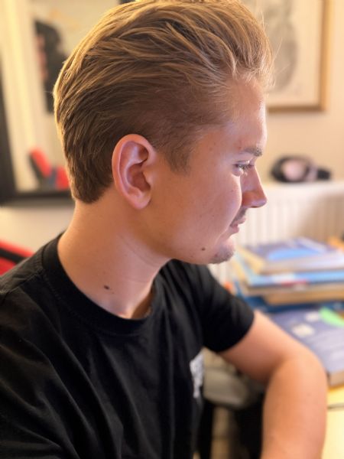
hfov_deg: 56.8
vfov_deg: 71.6
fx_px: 318
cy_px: 230
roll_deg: +1.7
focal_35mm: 24
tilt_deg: -12.8
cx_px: 172
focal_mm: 6.76
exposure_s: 1/50
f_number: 1.78
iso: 320
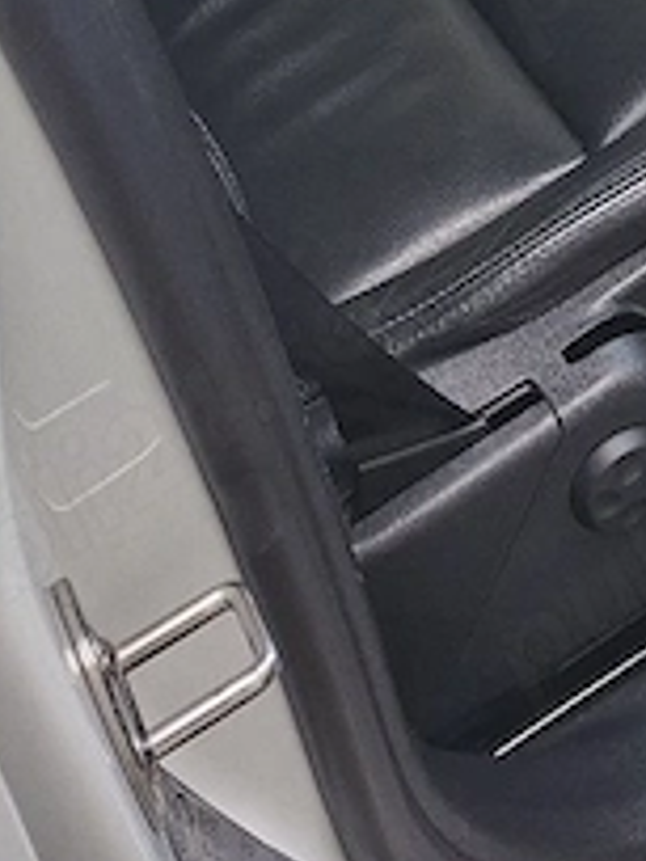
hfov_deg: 15.3
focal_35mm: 90
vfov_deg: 17.3
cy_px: -730
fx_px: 2239
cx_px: 933
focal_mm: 5.54
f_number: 1.8
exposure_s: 1/115
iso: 50
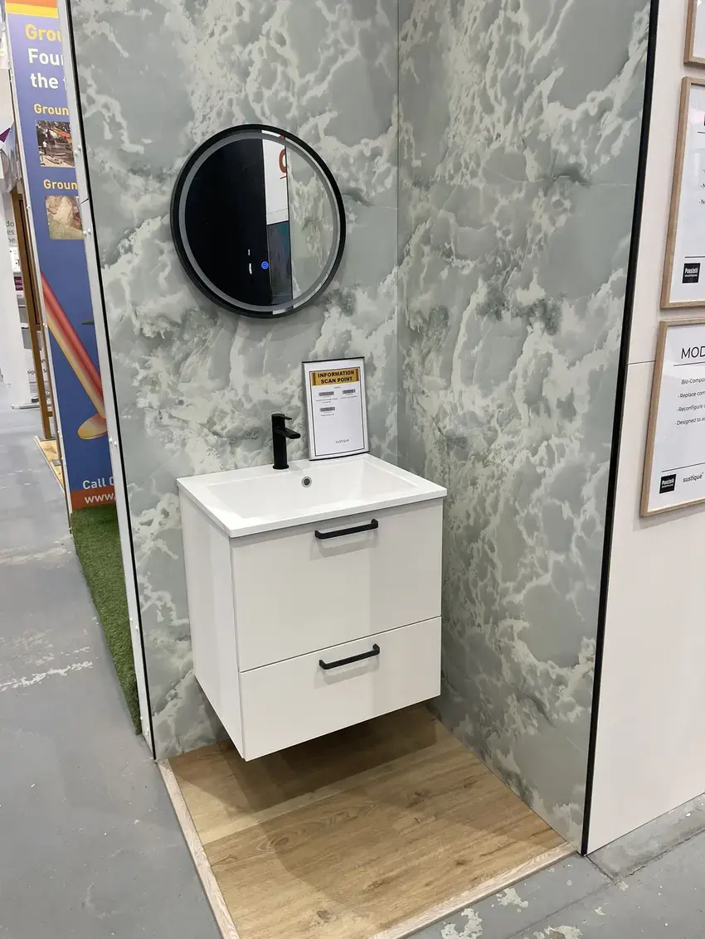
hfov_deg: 53.1
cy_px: 470
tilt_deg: -15.1
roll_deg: +0.8
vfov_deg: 67.3
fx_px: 706
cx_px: 352
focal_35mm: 26
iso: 100
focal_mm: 4.2
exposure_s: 1/100
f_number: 1.6
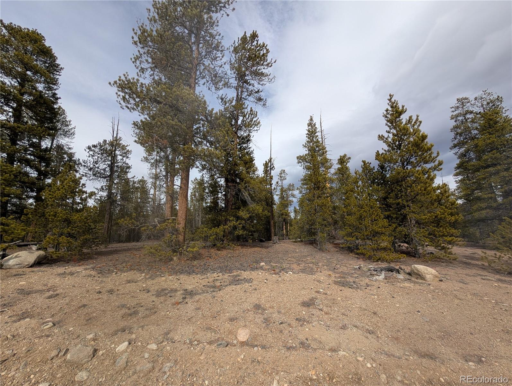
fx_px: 178
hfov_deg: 110.5
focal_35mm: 12
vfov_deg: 94.6
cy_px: 193
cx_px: 256
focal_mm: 2.02
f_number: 1.7
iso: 56
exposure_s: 1/3448
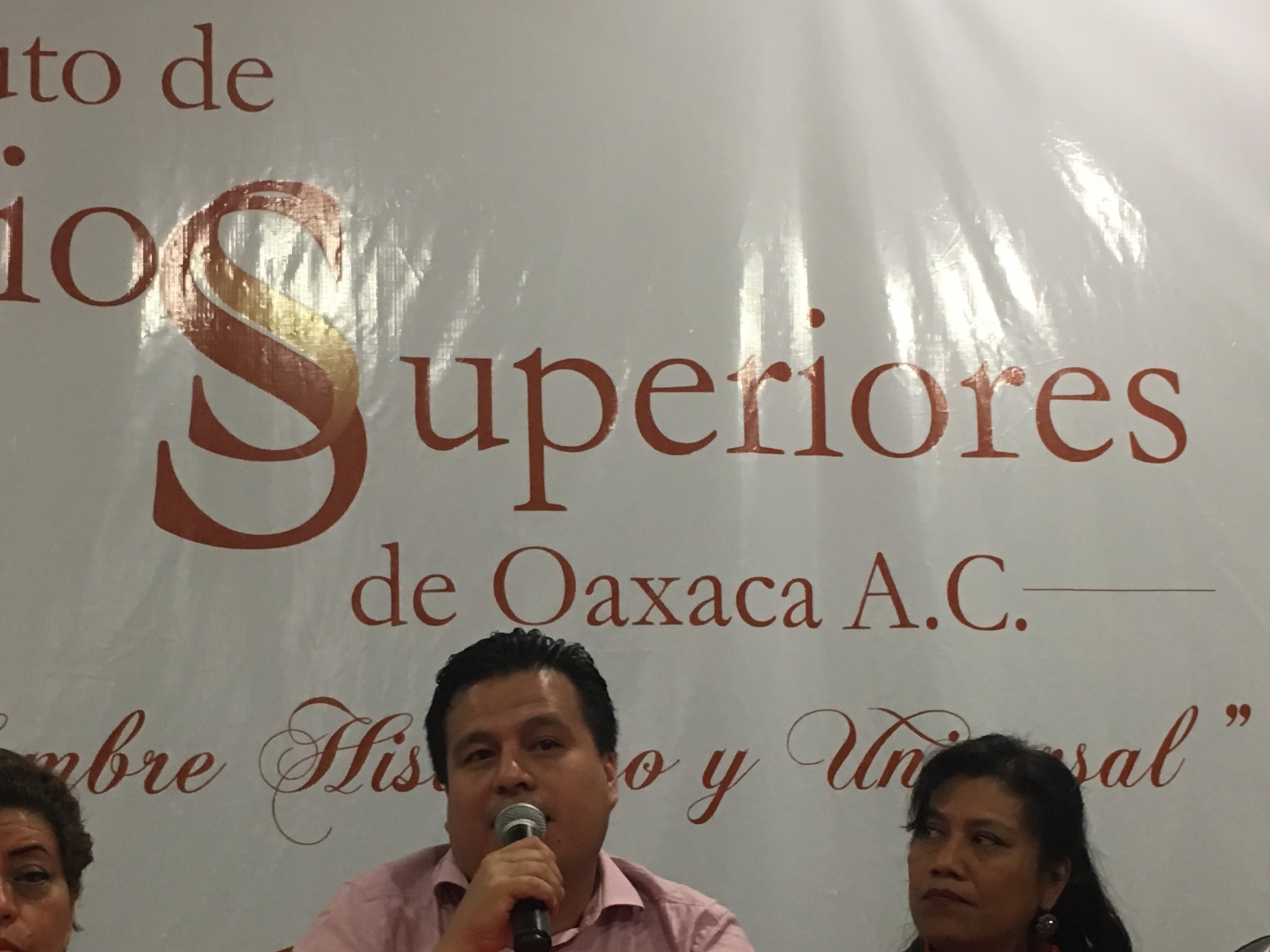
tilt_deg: +6.6
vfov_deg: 23.8
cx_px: 540
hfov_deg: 31.6
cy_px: 716
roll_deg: +1.6
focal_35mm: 61
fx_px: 2238
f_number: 2.2
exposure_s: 1/30
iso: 100
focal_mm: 4.15
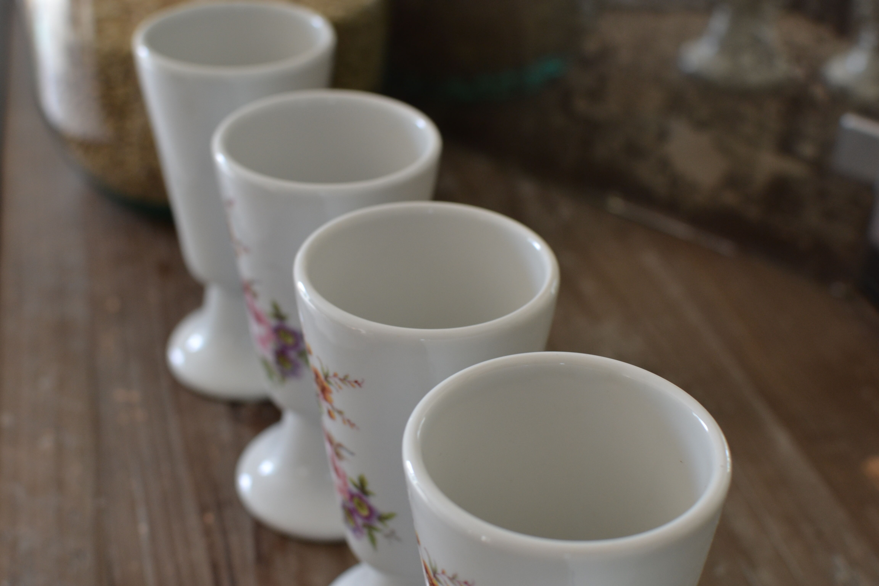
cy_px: 293
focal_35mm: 52
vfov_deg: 25.8
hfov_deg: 37.9
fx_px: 1282
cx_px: 440
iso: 400
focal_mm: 35
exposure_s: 1/60
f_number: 4
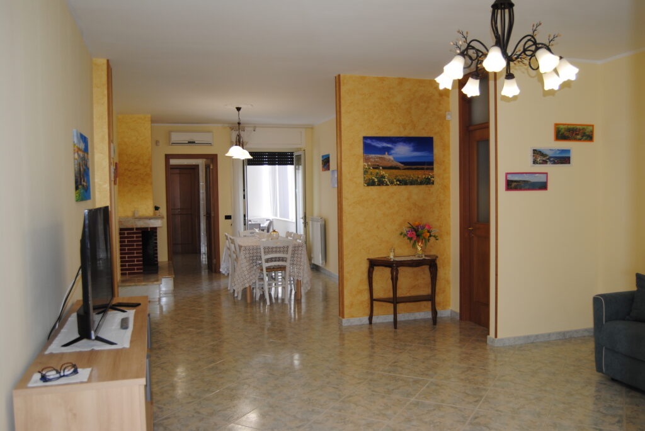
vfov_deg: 43.7
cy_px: 216
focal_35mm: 30
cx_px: 322
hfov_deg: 61.9
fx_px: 538
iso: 200
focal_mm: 20
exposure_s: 1/125
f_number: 3.5
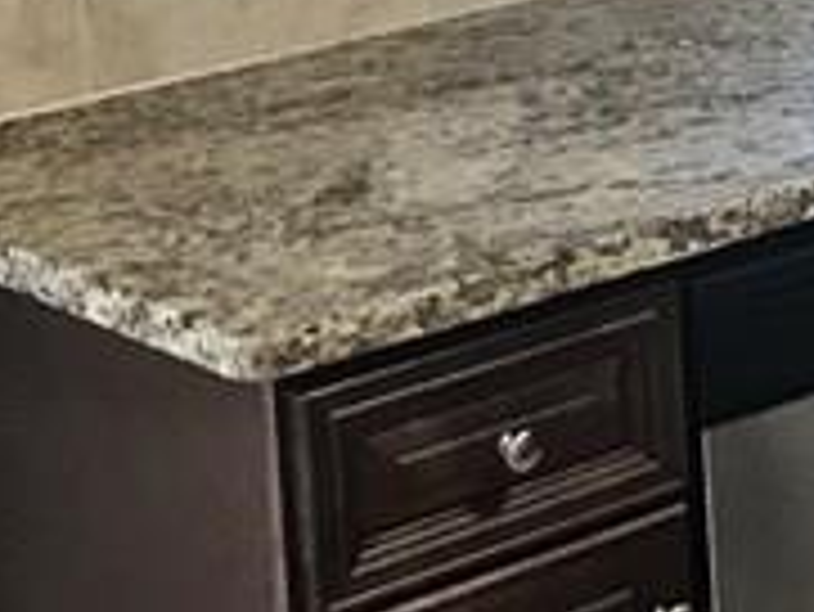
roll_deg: +0.4
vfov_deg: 9.1
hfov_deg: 11.0
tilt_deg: -7.5
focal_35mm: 158
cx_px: 1790
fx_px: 3718
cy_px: -428
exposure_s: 1/20
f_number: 1.8
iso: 40
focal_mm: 3.99
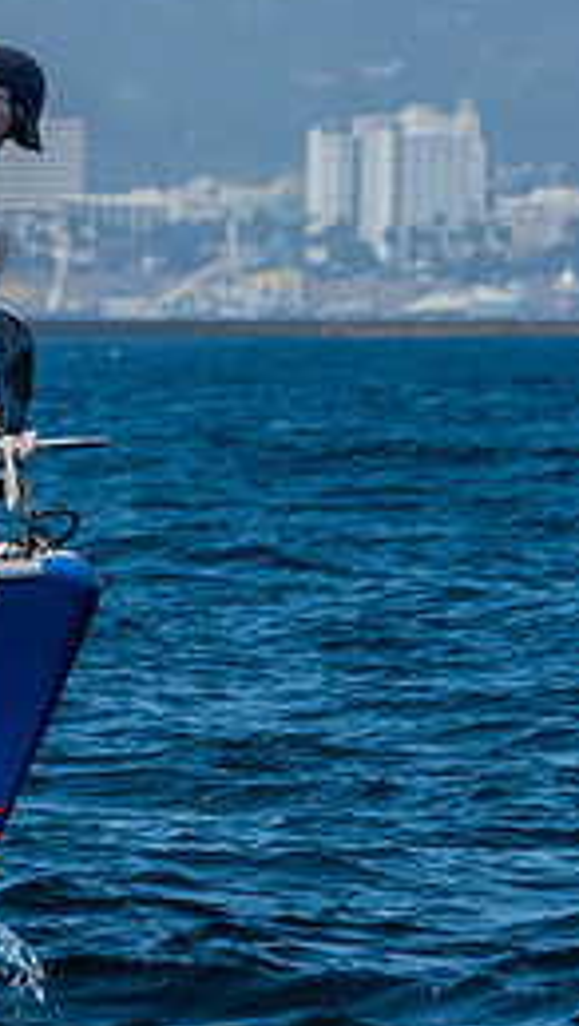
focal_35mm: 749
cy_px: 245
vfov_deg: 2.9
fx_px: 20410
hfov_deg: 1.6
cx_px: 106
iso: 160
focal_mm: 200
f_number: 6.3
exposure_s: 1/400
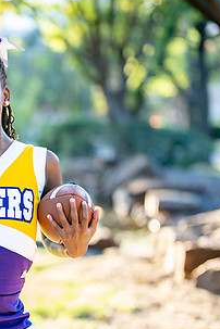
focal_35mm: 113
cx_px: -13
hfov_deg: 12.0
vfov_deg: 18.1
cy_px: 204
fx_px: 1036
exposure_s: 1/400
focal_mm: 50
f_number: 1.2
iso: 250
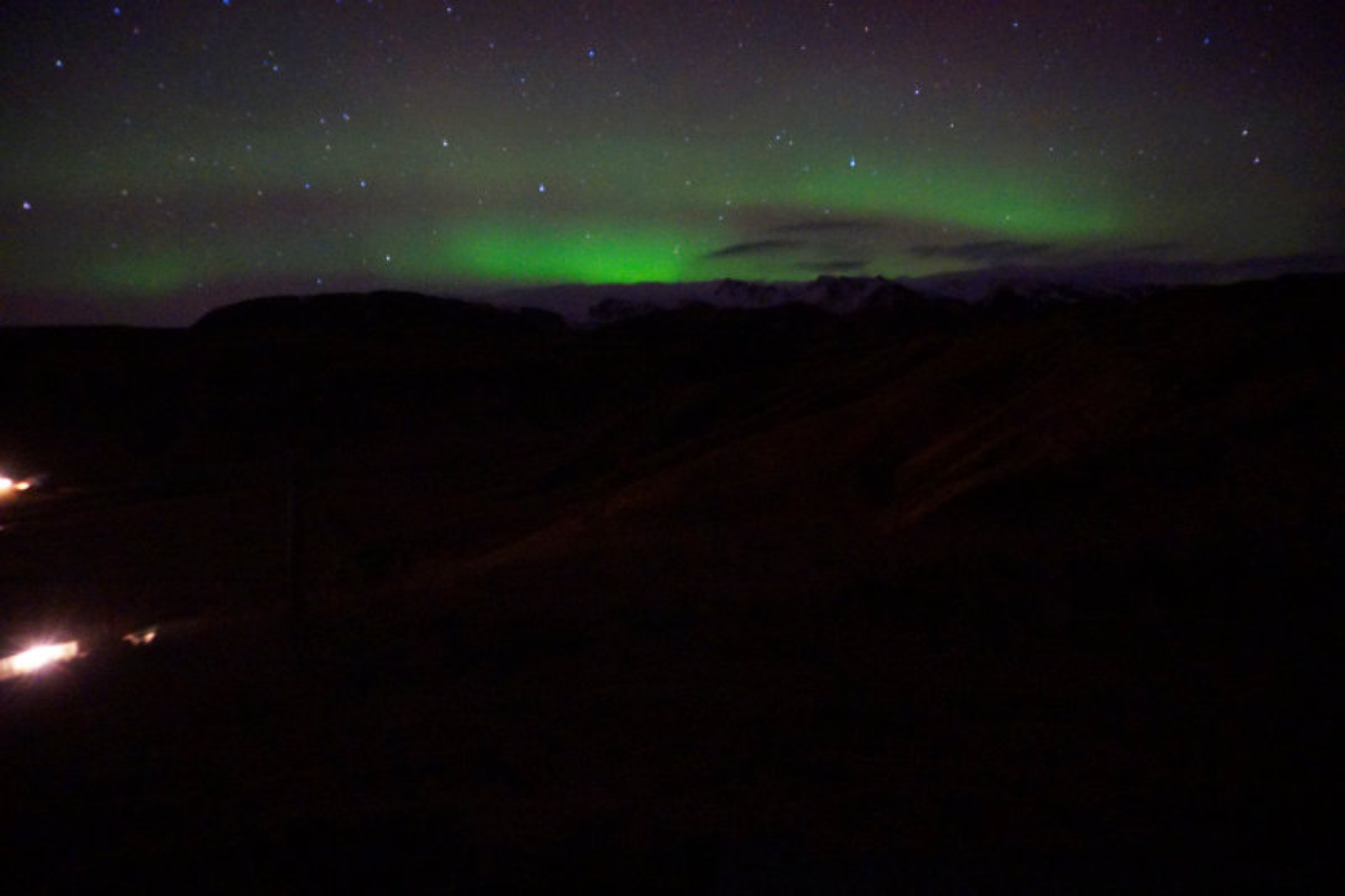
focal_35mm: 24
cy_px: 448
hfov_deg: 73.8
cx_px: 672
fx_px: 896
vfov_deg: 53.1
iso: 3200
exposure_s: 20
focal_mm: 16
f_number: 3.5
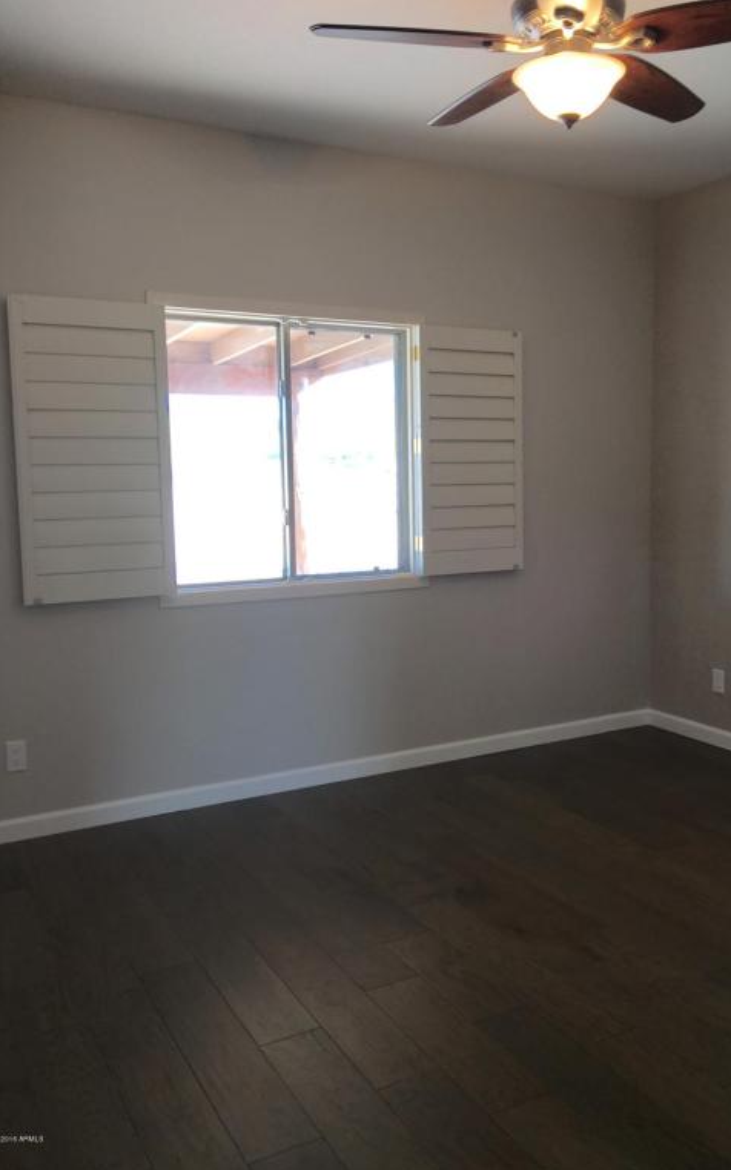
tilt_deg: -5.0
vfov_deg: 61.2
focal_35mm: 31
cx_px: 439
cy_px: 587
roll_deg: -0.1
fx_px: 989
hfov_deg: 40.4
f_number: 2.2
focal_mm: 4.15
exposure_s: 1/33
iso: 25
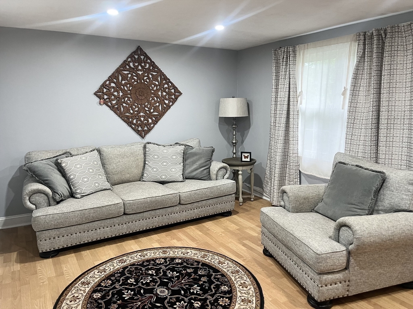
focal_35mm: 26
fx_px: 310
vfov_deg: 53.1
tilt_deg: -8.9
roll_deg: +0.2
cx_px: 206
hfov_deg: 67.3
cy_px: 154
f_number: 1.6
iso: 160
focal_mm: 5.1
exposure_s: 1/60
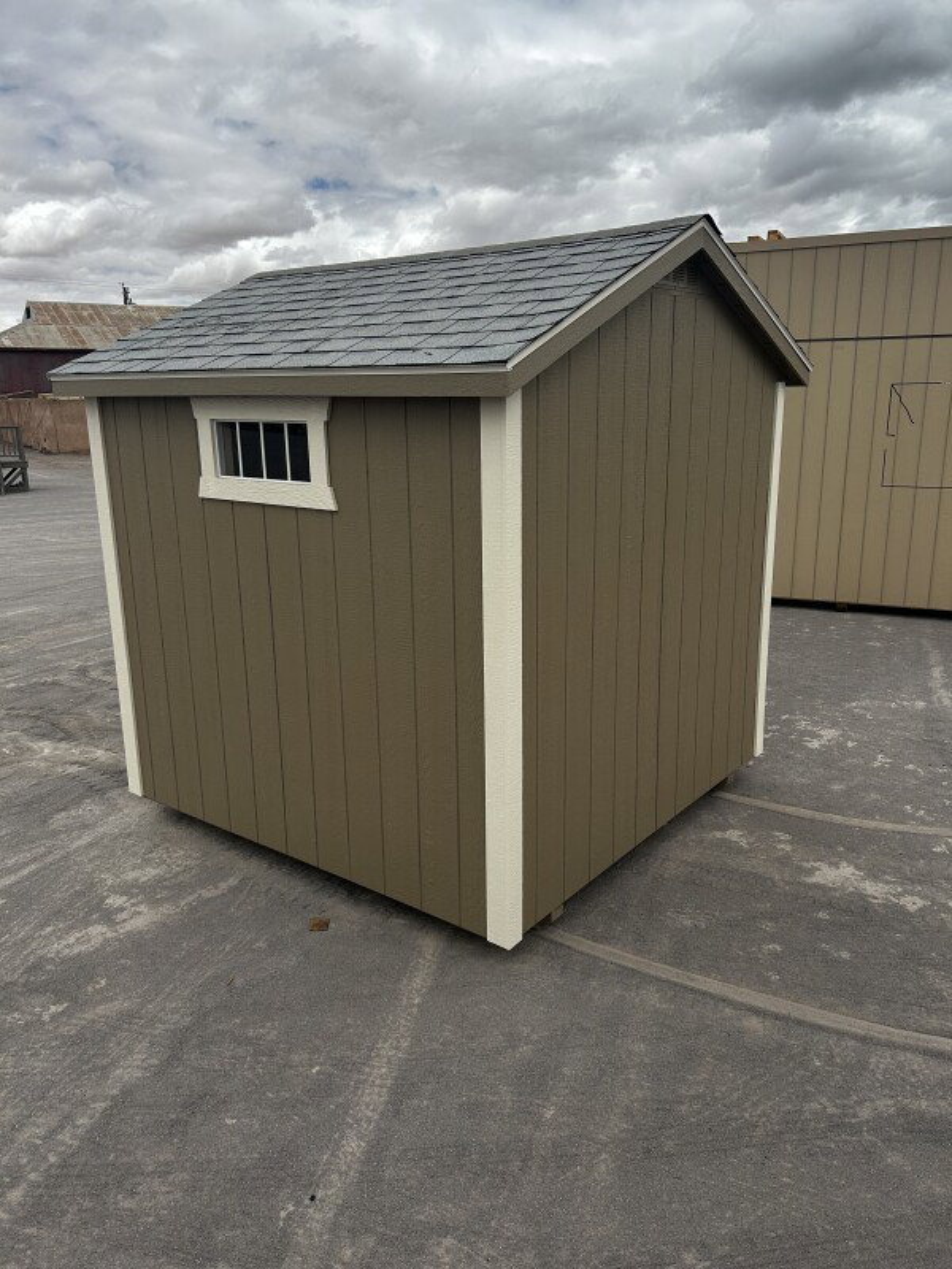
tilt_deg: -13.3
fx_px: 953
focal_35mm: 26
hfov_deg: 53.1
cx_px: 476
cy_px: 634
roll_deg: +1.2
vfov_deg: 67.3
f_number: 1.5
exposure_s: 1/5076
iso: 50
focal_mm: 5.7
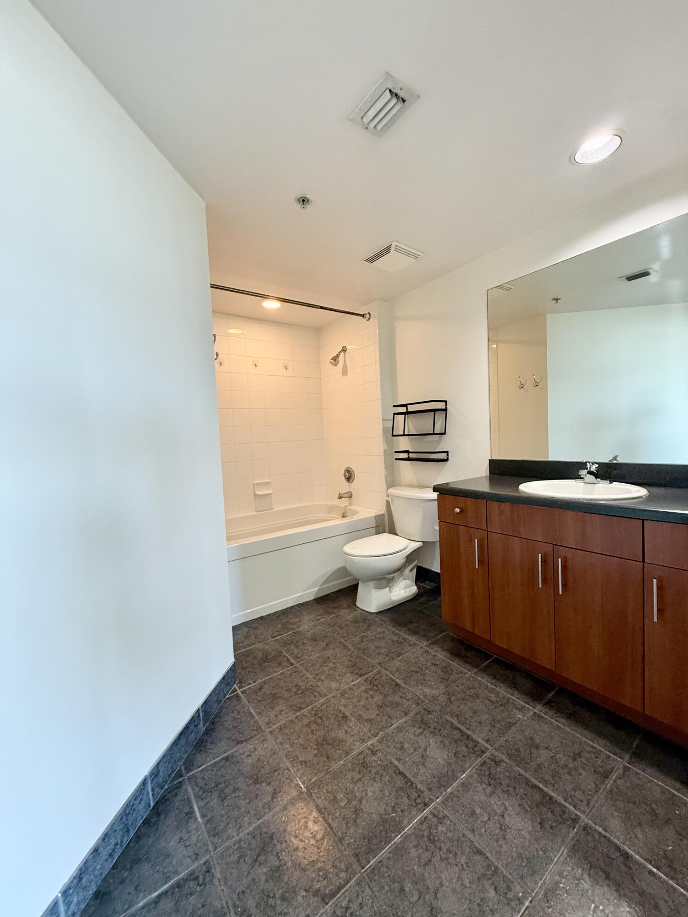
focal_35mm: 14
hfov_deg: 85.7
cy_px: 458
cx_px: 344
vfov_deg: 102.1
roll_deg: +1.7
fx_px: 371
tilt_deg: -2.7
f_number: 2.2
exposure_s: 1/60
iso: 320
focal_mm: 2.22
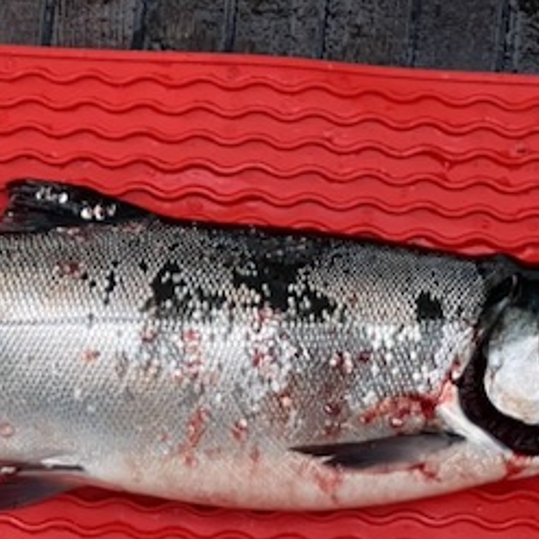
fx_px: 3100
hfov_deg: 9.9
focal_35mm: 176
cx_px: 148
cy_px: 190
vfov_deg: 9.9
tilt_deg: -82.2
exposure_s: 1/99
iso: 500
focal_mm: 9
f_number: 2.8
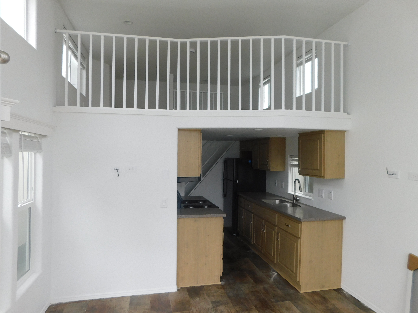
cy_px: 156
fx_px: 278
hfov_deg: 73.9
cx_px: 209
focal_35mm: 23
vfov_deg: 58.9
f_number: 3
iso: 125
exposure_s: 1/50
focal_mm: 4
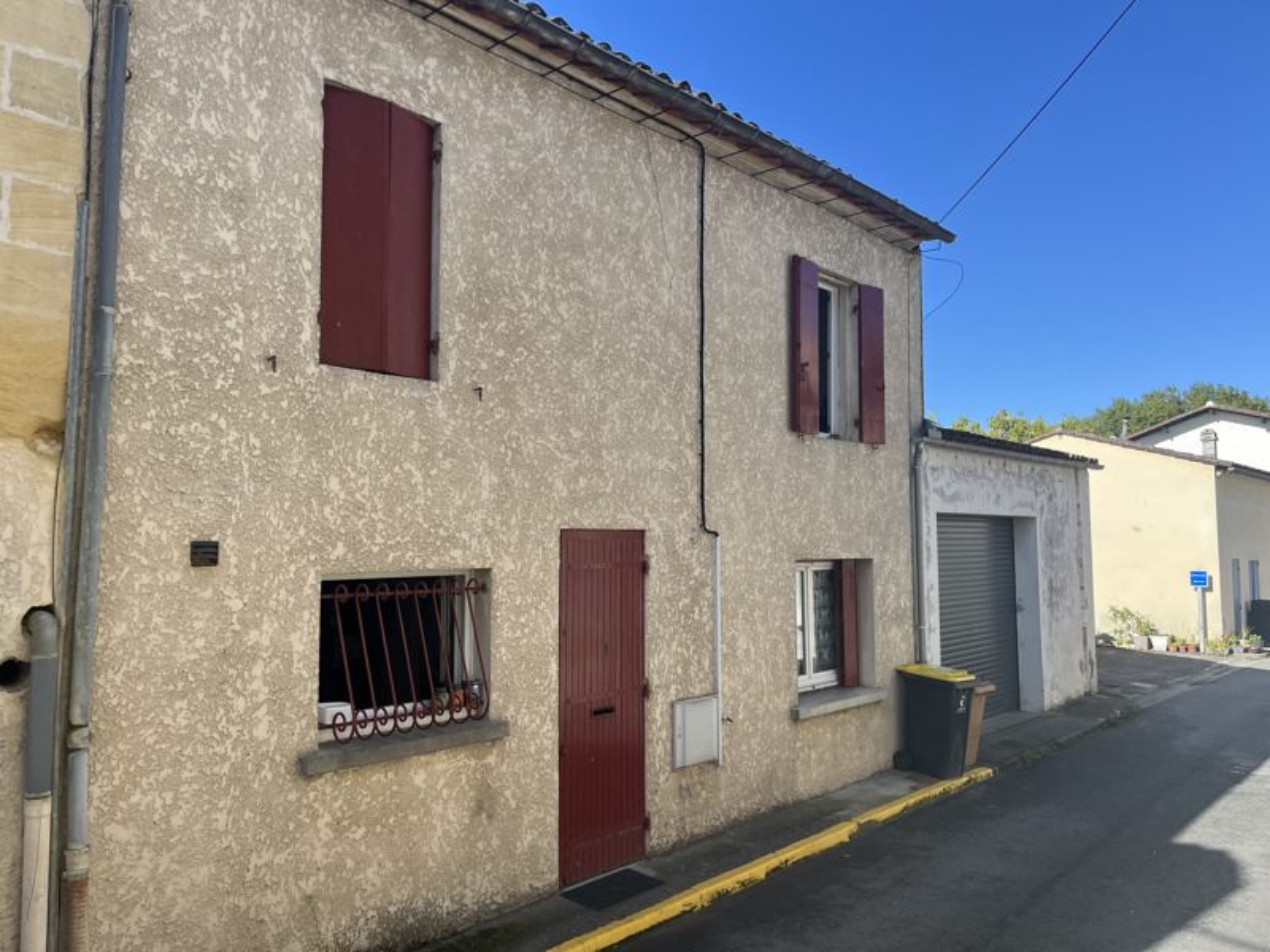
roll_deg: +0.6
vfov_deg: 53.1
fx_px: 954
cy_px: 476
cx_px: 635
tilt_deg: +4.0
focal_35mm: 26
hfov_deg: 67.3
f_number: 1.6
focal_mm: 5.1
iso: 50
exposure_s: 1/1600
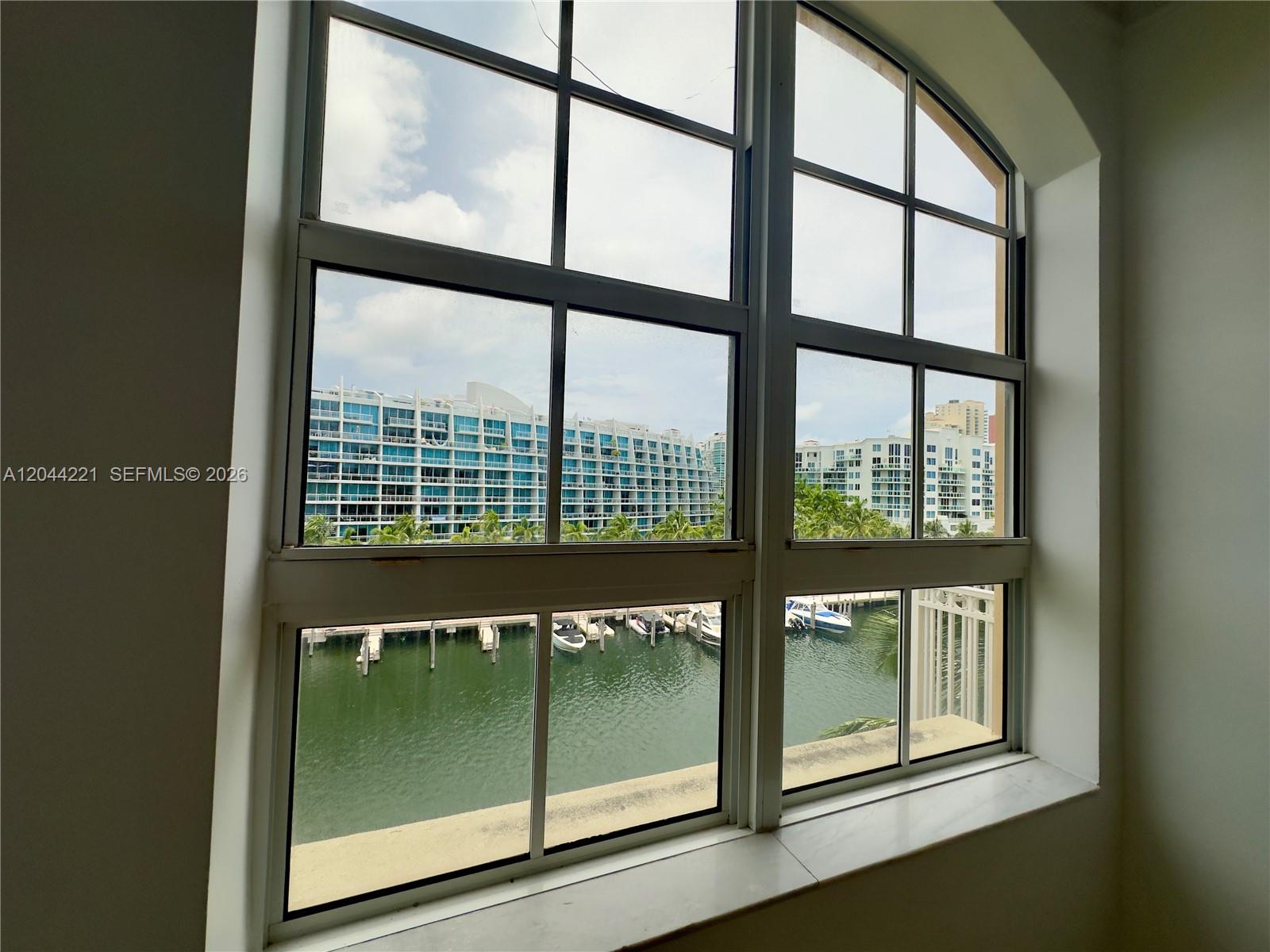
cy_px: 476
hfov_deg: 102.1
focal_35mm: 14
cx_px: 635
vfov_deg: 85.7
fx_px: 514
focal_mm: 2.22
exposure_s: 1/1350
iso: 40
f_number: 2.2
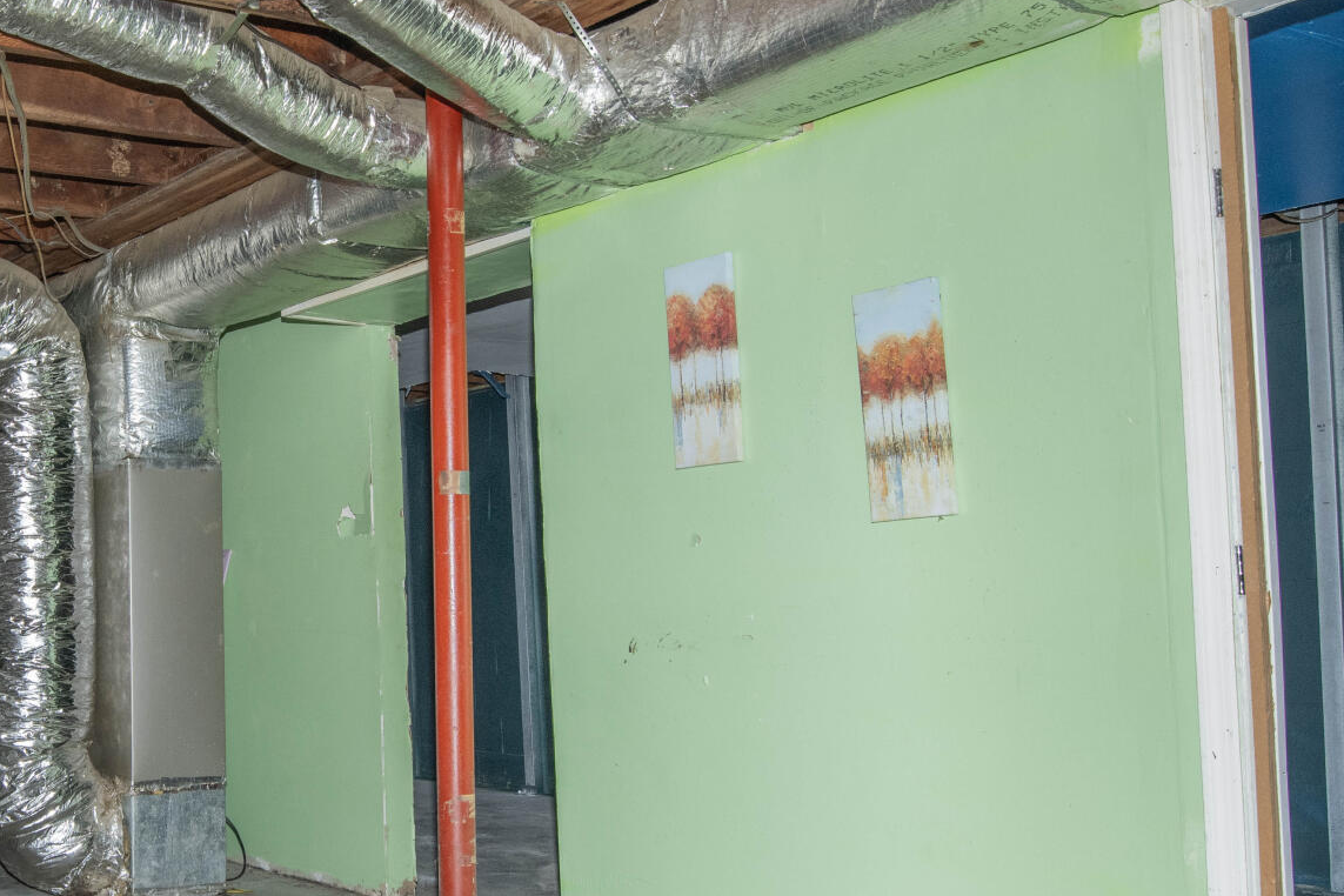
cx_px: 135
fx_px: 1568
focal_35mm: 42
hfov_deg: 42.6
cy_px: 568
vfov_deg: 31.7
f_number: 9
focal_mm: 16
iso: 500
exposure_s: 1/60
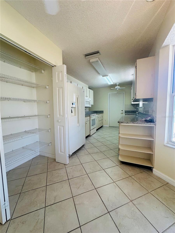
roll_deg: +0.6
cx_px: 88
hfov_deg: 85.7
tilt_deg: -4.2
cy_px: 116
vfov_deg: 102.1
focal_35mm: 14
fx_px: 94
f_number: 2.2
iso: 100
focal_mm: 2.22
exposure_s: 1/120
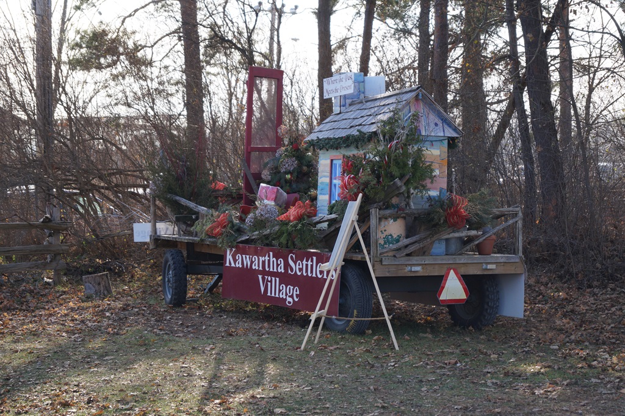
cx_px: 312
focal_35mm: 75
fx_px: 1301
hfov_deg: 27.0
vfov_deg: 18.2
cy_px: 208
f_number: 5.6
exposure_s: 1/160
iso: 160
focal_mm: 50
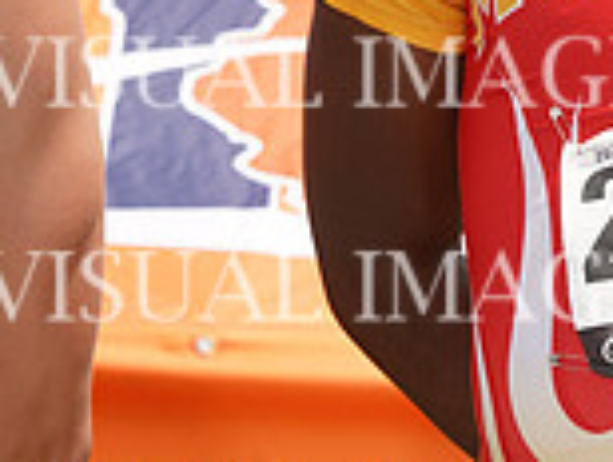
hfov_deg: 7.0
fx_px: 5002
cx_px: 667
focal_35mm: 282
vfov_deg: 5.3
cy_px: 179
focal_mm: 78
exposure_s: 1/200
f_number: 9
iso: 100
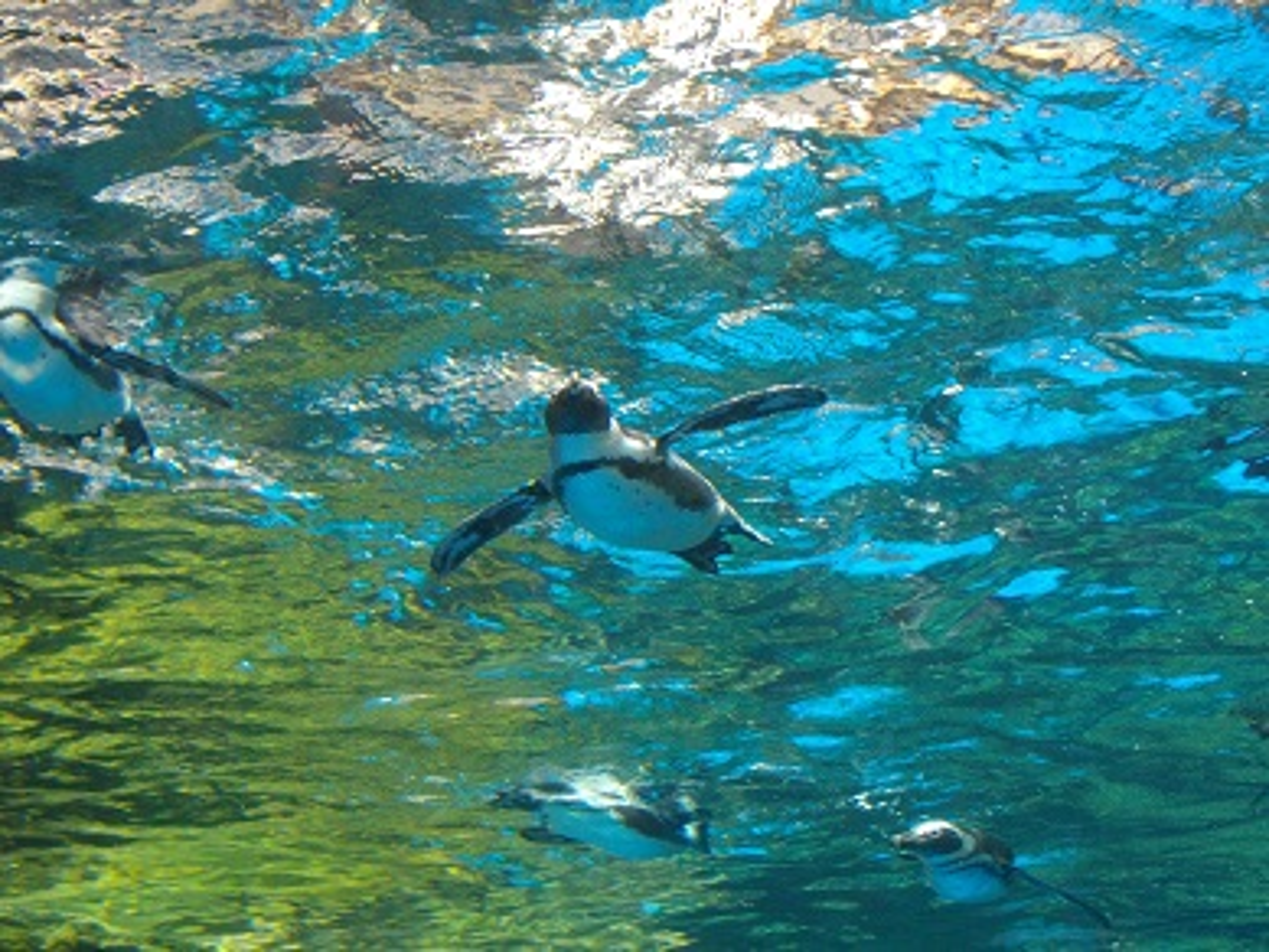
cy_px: 476
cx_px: 634
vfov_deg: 23.7
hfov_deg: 31.2
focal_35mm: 62
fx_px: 2274
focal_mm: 11
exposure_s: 1/125
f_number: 4.1
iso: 200
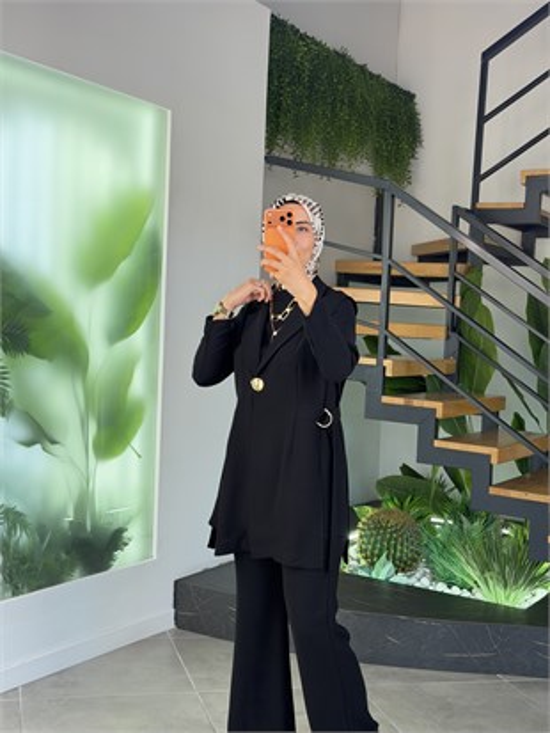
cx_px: 275
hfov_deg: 30.3
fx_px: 1016
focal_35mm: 48
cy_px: 366
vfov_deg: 39.6
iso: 50
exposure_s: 1/100
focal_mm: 6.76
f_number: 1.78
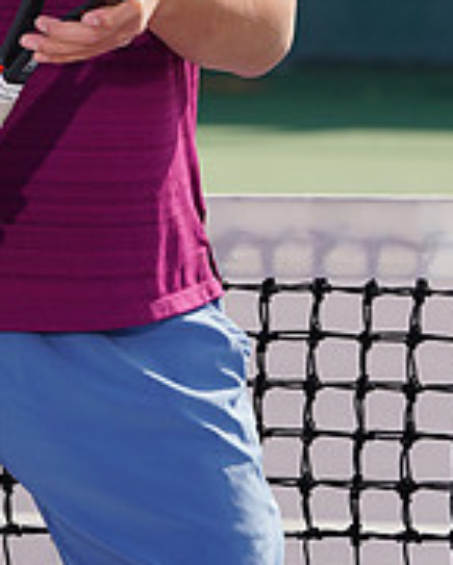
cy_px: -112
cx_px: -55
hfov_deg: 2.3
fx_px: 11520
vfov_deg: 2.8
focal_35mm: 688
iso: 100
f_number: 9
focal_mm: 229
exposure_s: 1/200
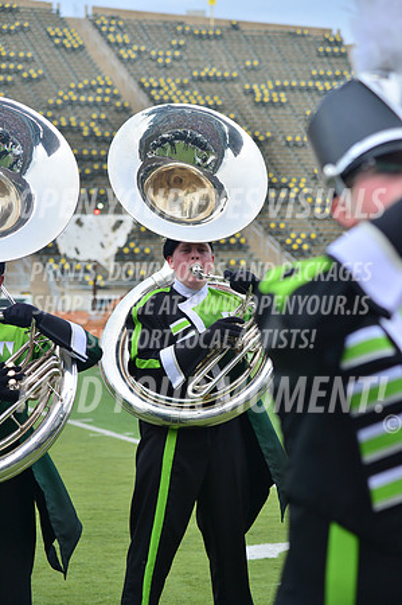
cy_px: 302
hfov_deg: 13.4
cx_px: 201
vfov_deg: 20.0
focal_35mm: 102
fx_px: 1712
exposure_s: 1/640
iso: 200
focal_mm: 102
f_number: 5.6
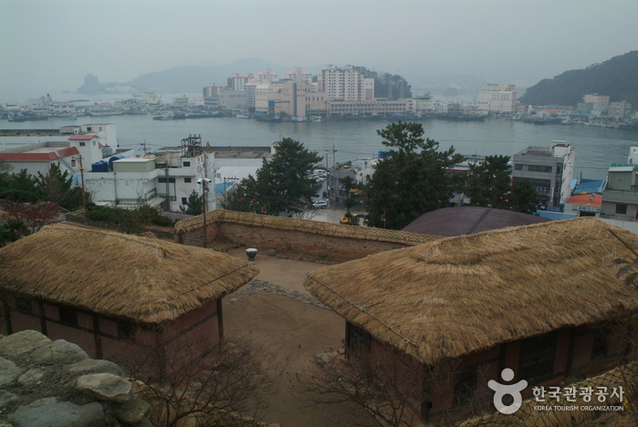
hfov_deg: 61.9
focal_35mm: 30
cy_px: 214
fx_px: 532
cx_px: 319
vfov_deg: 43.7
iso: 800
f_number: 9.5
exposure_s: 1/350
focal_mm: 20
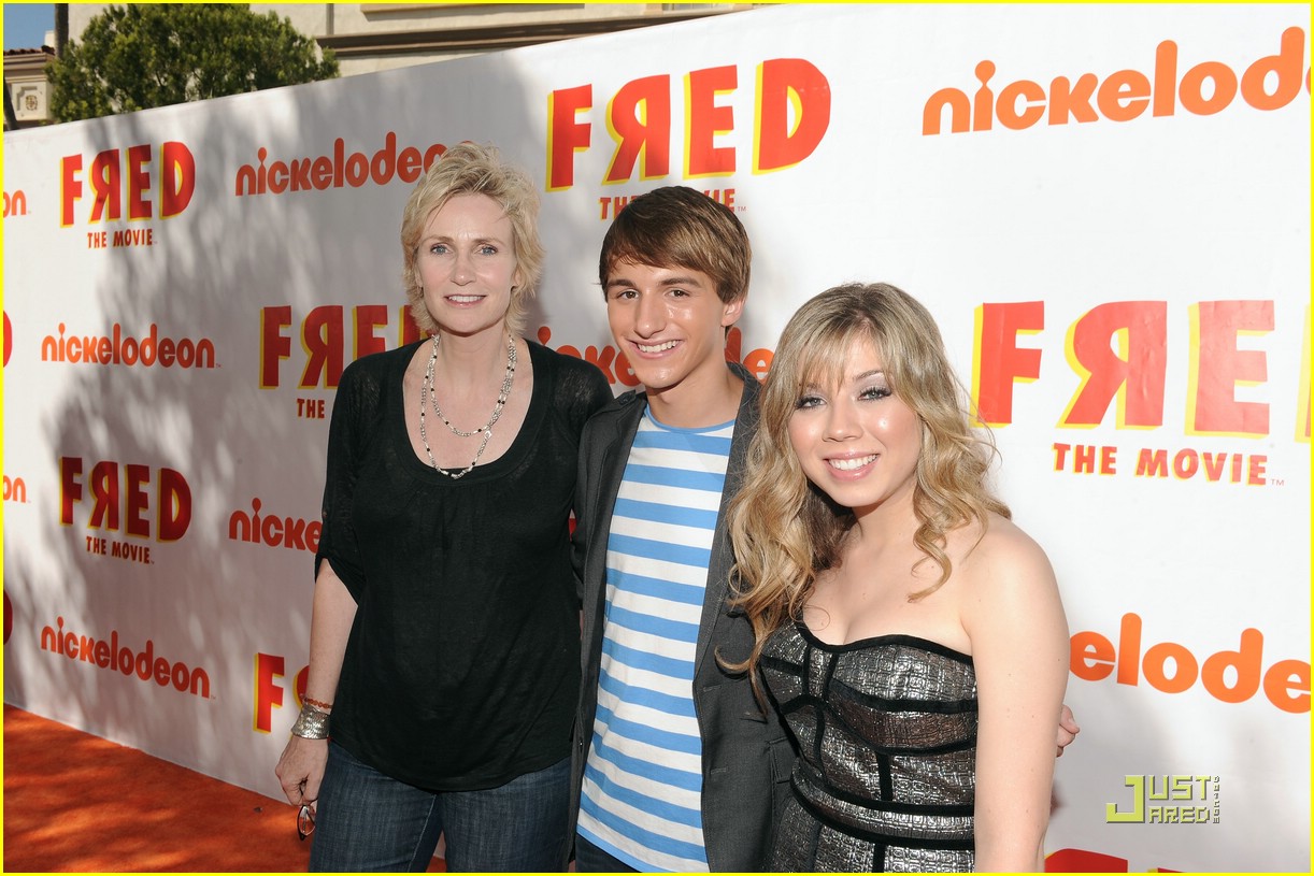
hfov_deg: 63.7
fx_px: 1059
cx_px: 657
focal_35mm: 29
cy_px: 438
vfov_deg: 45.0
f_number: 11
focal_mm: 29
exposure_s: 1/250
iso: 200
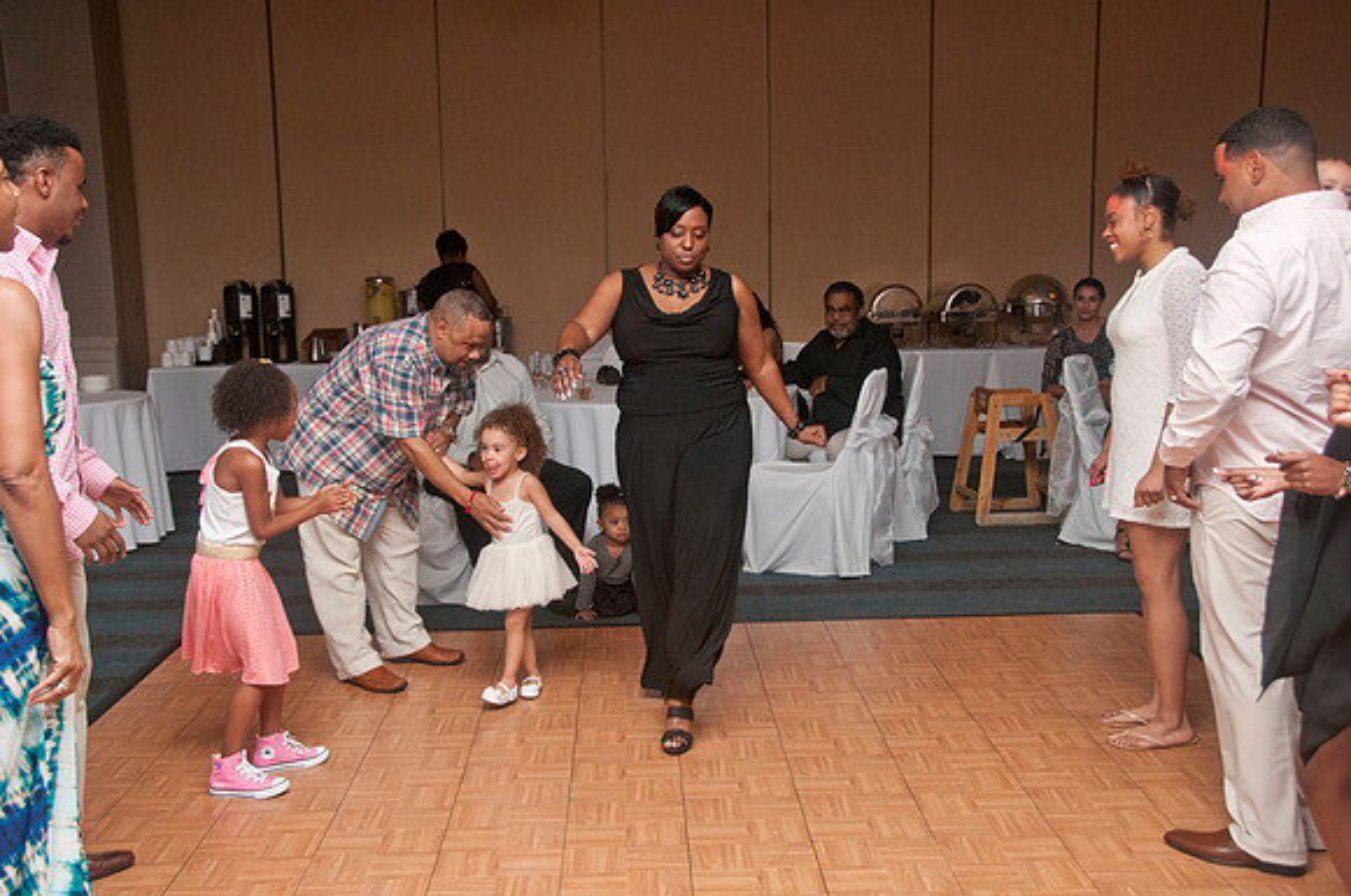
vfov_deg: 34.1
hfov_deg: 49.6
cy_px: 448
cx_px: 676
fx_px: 1462
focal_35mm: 39
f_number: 5.6
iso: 800
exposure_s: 1/125
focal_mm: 26
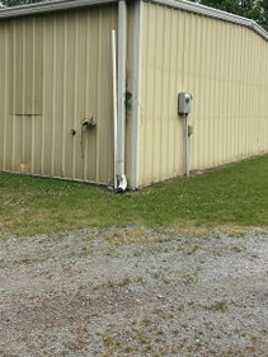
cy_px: 112
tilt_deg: +0.0
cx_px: 135
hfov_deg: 35.2
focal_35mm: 41
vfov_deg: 44.9
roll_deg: -0.4
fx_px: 423
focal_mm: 6.86
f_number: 1.78
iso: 80
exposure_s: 1/4545
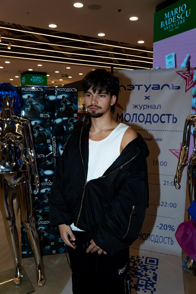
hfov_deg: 41.7
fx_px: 257
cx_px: 98
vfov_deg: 59.5
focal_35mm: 32
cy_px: 147
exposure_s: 1/160
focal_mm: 21
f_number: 5.6
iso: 250
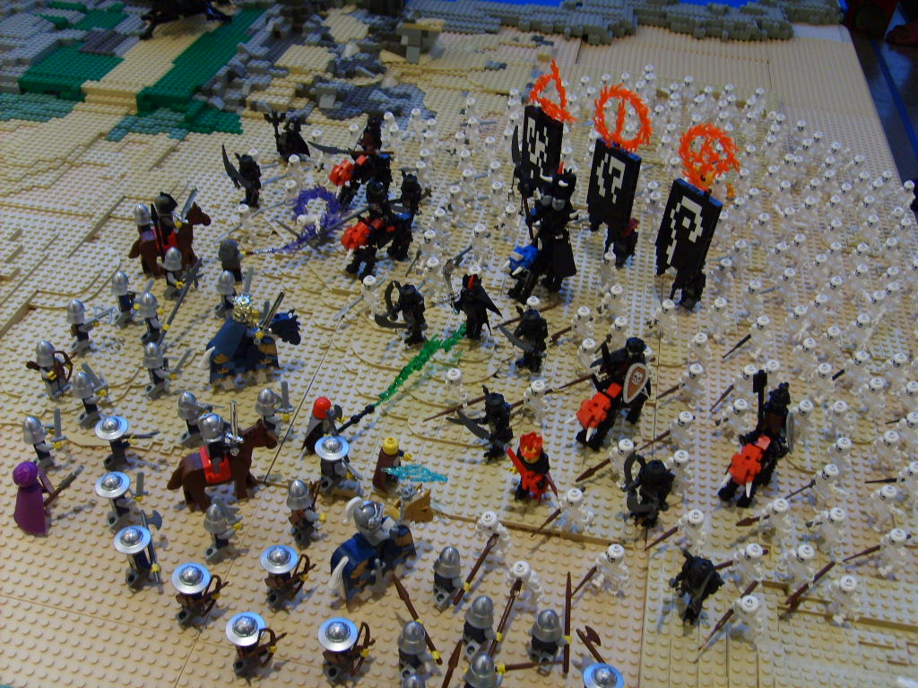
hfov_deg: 52.6
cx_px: 459
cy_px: 344
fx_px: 928
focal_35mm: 35
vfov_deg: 40.7
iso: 100
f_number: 2.8
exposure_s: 1/30
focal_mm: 5.8
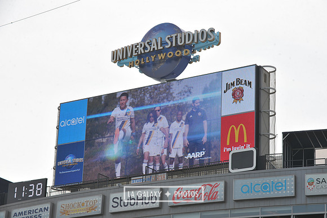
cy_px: 109
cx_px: 164
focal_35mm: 116
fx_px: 1053
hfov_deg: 17.7
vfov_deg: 11.8
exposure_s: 1/500
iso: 250
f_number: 11
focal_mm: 116
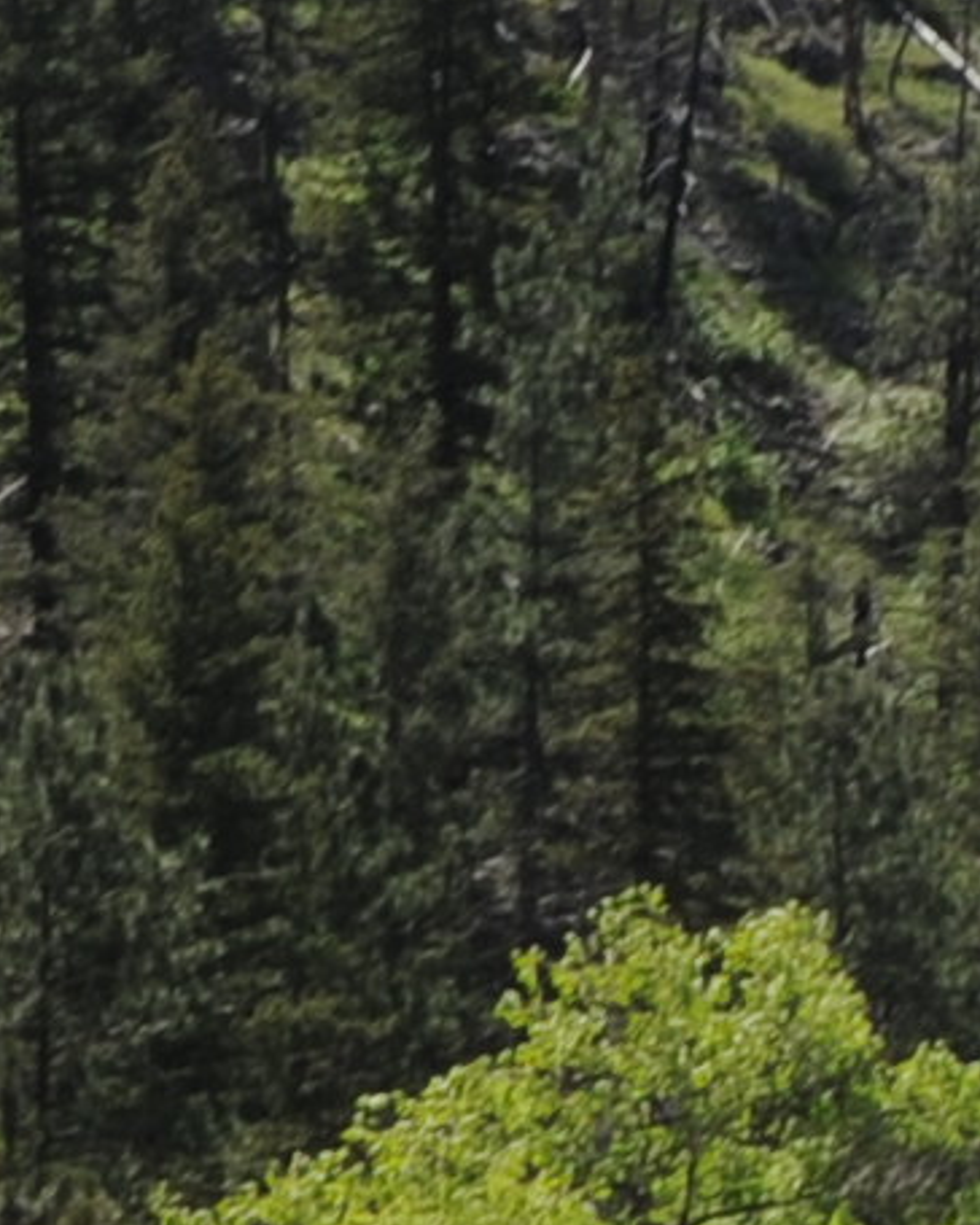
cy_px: 1583
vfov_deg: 6.3
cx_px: 380
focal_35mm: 307
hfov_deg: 5.0
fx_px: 11130
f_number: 10
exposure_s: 1/320
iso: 200
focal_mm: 35
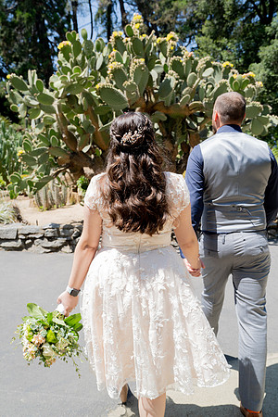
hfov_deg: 41.1
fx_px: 371
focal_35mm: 32
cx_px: 139
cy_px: 208
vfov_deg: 58.7
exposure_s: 1/320
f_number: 5.6
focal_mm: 32
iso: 250
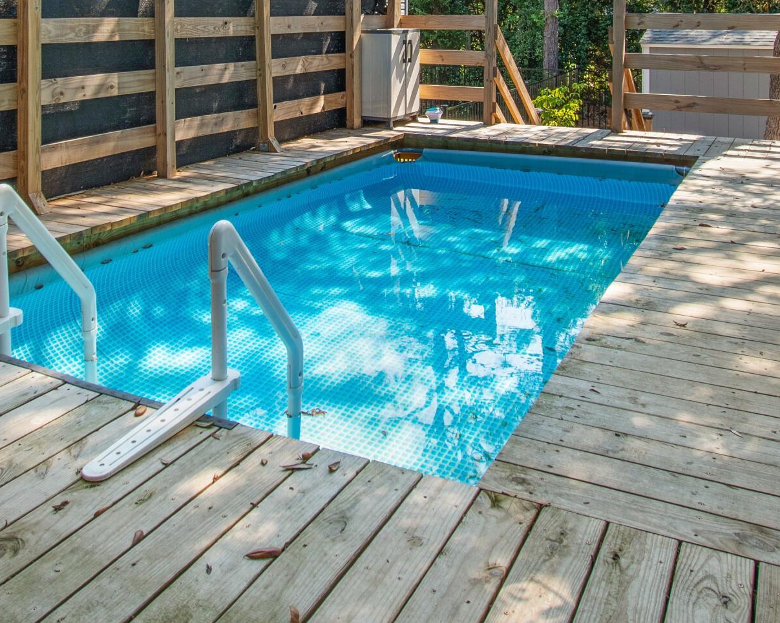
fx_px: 808
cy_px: 28
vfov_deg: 38.4
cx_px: 342
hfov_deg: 51.4
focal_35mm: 35
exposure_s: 1/160
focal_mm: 10
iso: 100
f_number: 6.3
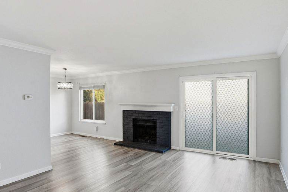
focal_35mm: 21
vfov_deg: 59.4
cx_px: 145
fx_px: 168
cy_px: 102
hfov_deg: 81.2
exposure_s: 1/250
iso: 250
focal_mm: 16
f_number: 8
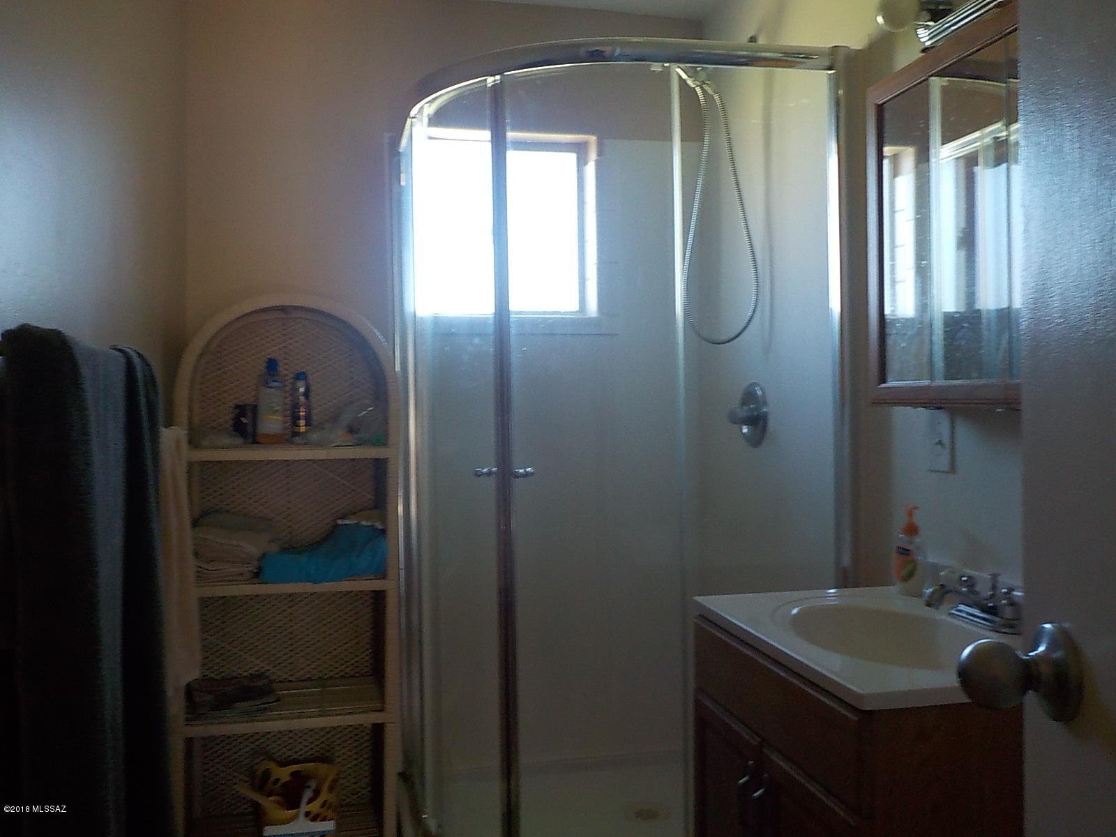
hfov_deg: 60.0
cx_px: 558
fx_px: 967
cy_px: 418
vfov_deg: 46.8
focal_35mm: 30
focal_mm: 4.1
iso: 220
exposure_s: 1/30
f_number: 3.3
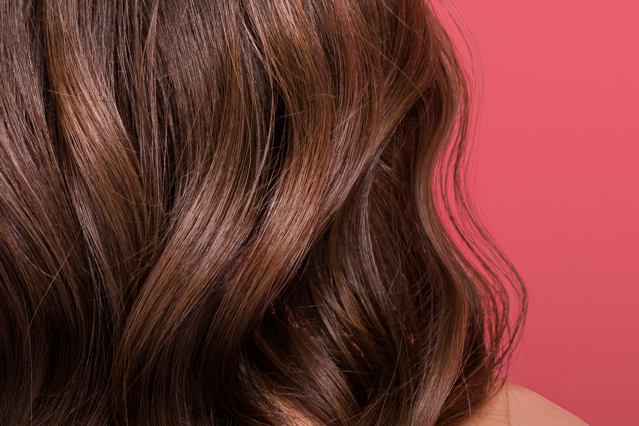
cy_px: 106
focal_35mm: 320
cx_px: 45
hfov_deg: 6.4
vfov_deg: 4.3
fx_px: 5680
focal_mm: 85
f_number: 7.1
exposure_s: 1/160
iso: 100
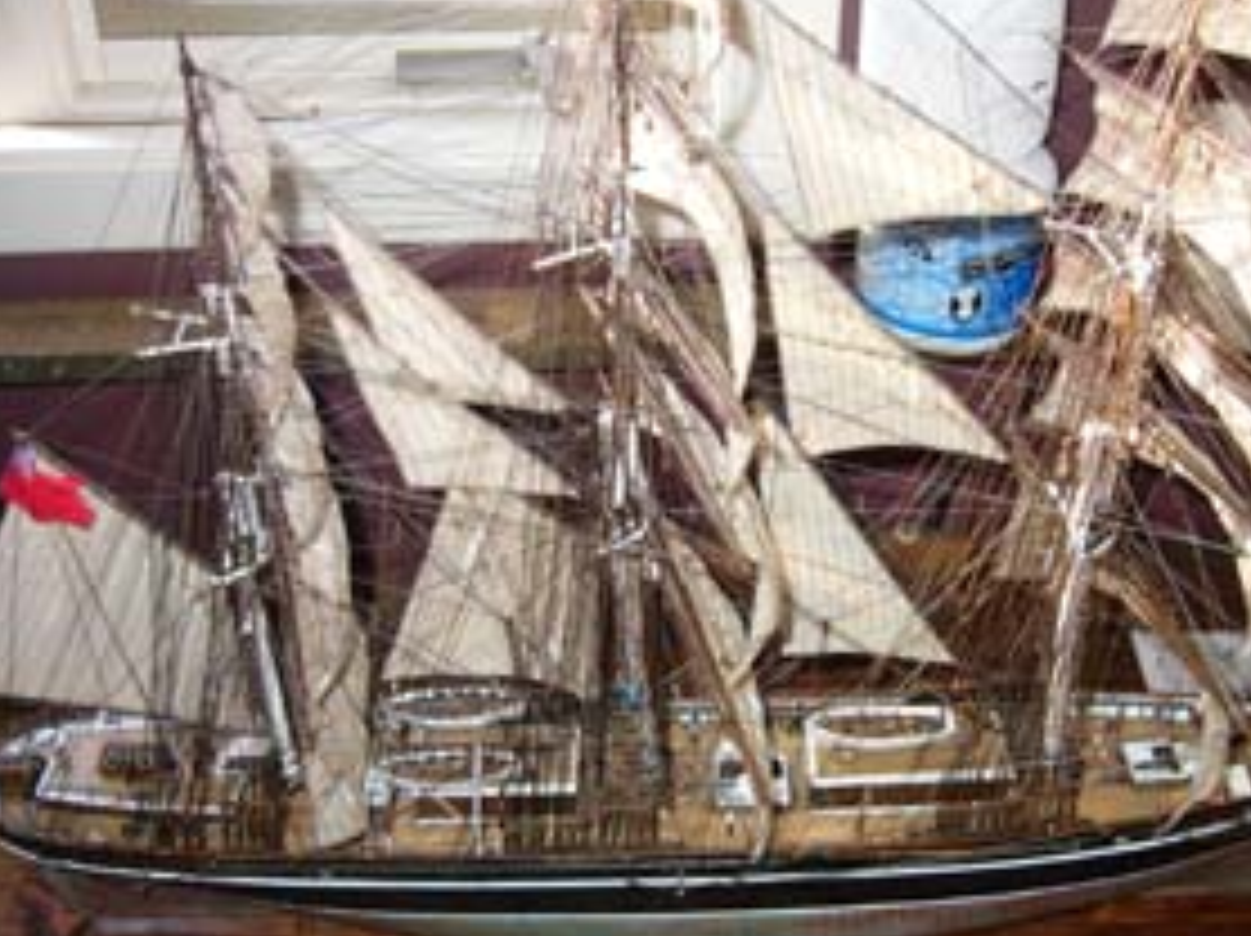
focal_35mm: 43
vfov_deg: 33.5
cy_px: 549
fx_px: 1553
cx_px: 731
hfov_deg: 43.7
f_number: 2.8
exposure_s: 1/60
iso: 100
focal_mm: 5.8
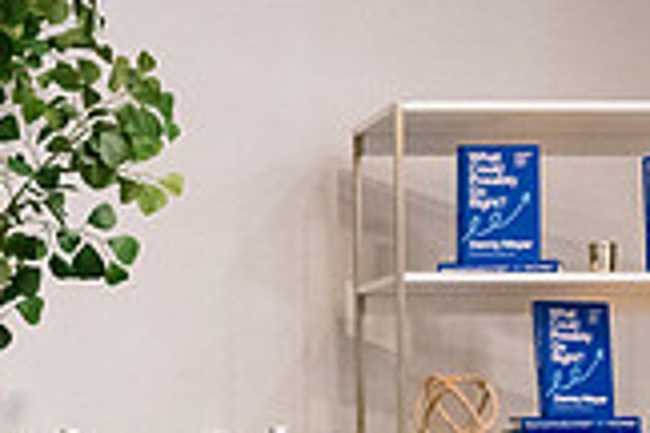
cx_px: -140
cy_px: 435
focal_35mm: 125
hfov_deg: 15.7
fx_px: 2257
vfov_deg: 10.9
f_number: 2.8
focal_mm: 35
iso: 6400
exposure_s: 1/200
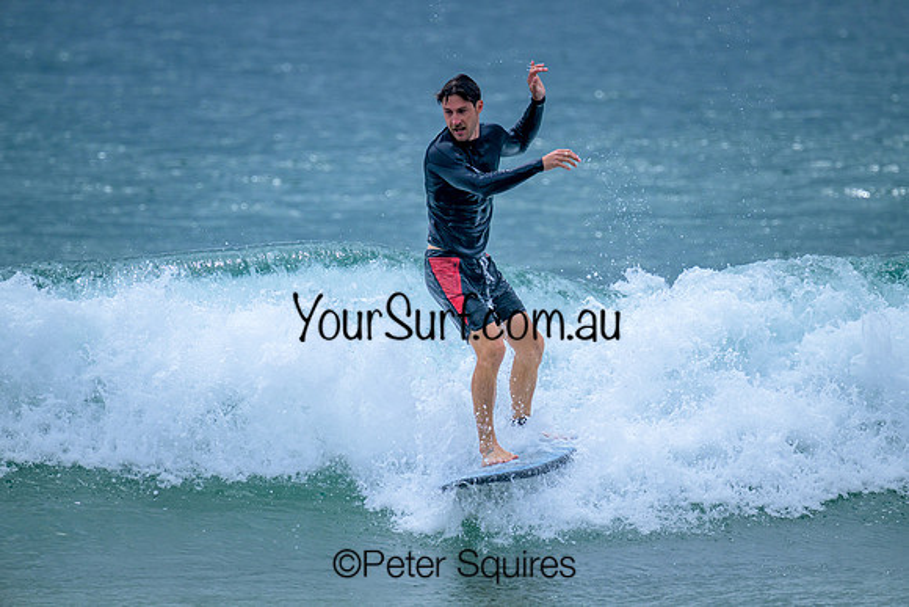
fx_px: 15124
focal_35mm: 599
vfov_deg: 2.3
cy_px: 282
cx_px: 486
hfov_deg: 3.4
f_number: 8
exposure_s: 1/2000
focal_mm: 560
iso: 500
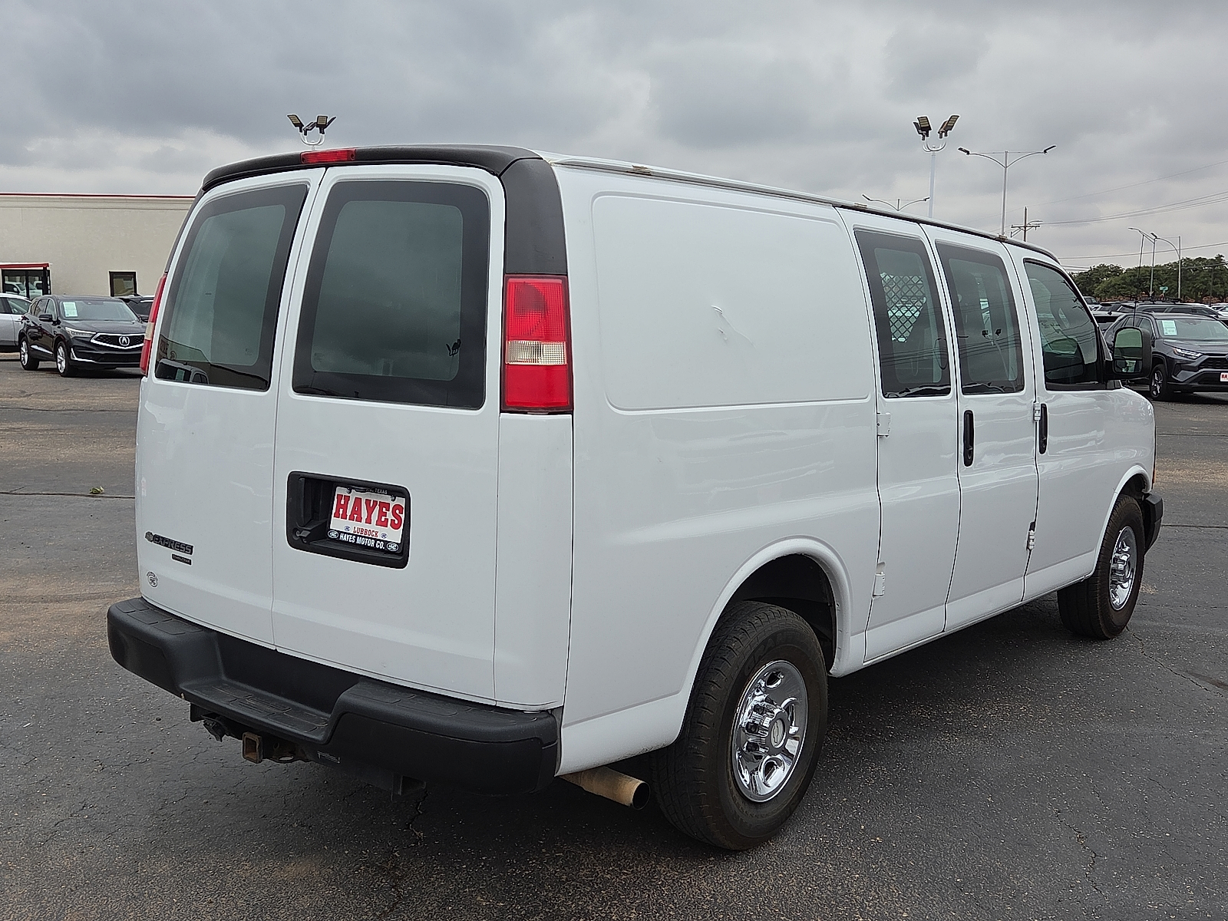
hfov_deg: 54.0
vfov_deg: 41.8
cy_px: 460
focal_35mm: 34
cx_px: 614
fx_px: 1206
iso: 76
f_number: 1.8
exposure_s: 1/2500
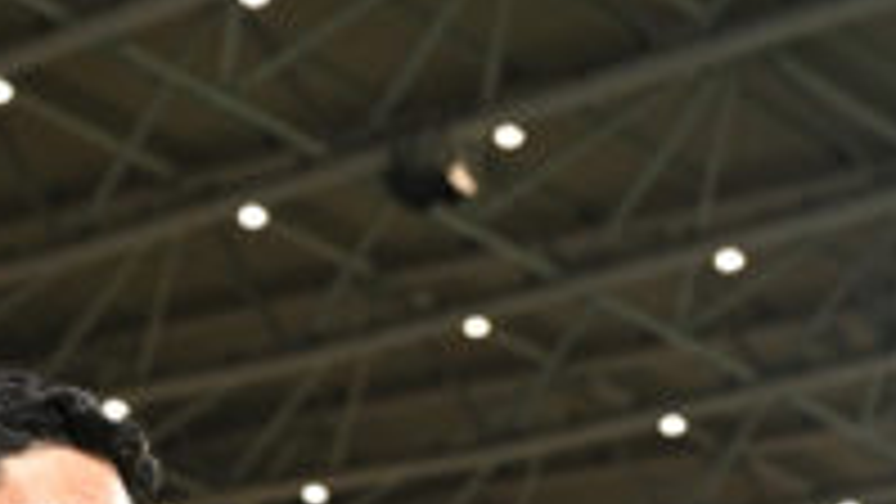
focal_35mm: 150
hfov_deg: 14.0
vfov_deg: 7.7
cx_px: -140
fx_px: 3564
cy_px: 1080
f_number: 4.5
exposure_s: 1/320
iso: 1250
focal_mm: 38
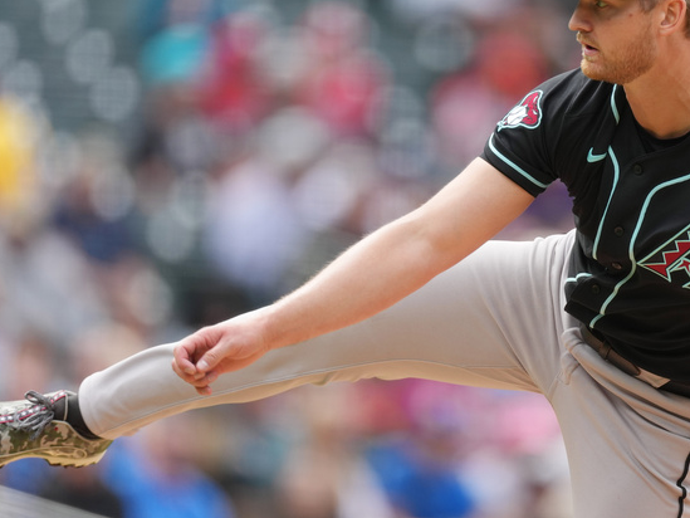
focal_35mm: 1076
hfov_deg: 1.8
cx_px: 494
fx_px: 21453
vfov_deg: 1.4
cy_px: 264
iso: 500
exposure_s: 1/1600
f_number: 4
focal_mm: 600
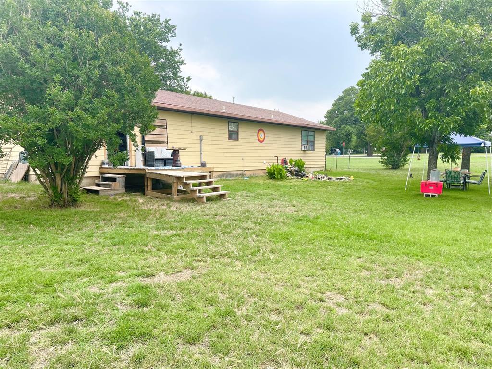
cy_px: 184
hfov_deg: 69.4
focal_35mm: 25
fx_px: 355
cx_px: 246
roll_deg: +0.1
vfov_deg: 54.9
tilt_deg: -5.1
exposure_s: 1/945
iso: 32
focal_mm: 5.1
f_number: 1.6
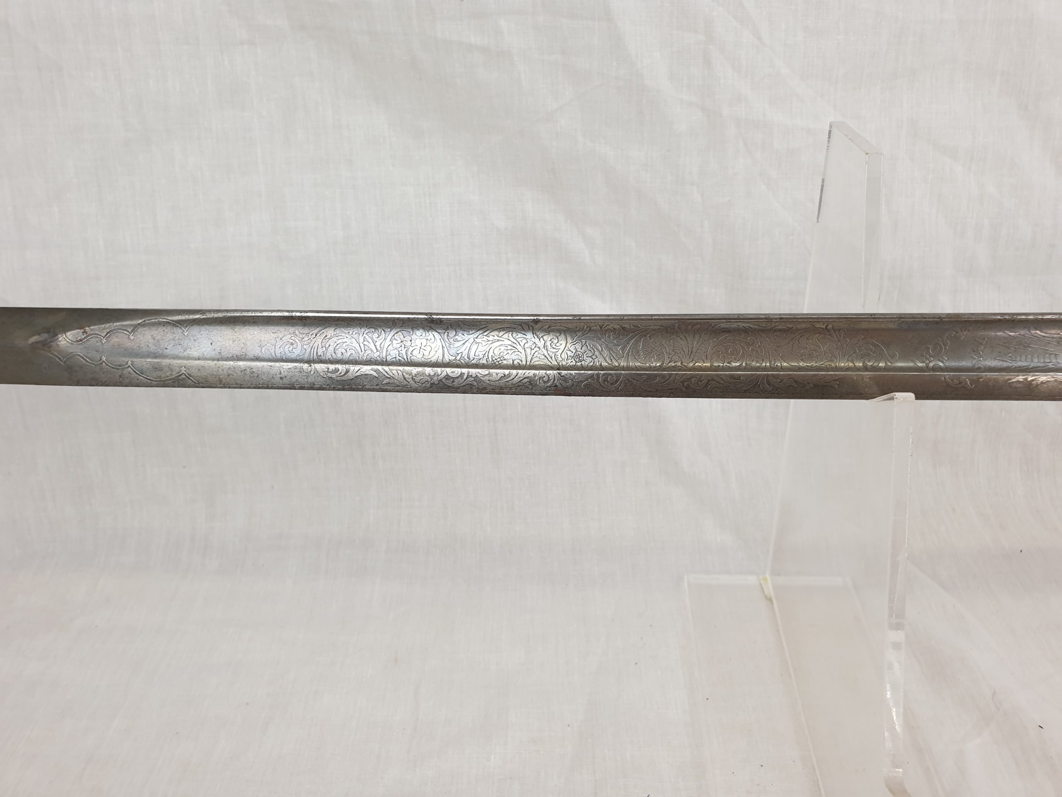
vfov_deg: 53.1
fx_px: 798
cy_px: 398
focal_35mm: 26
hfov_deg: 67.3
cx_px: 531
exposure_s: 1/100
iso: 100
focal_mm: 4.3
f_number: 2.4
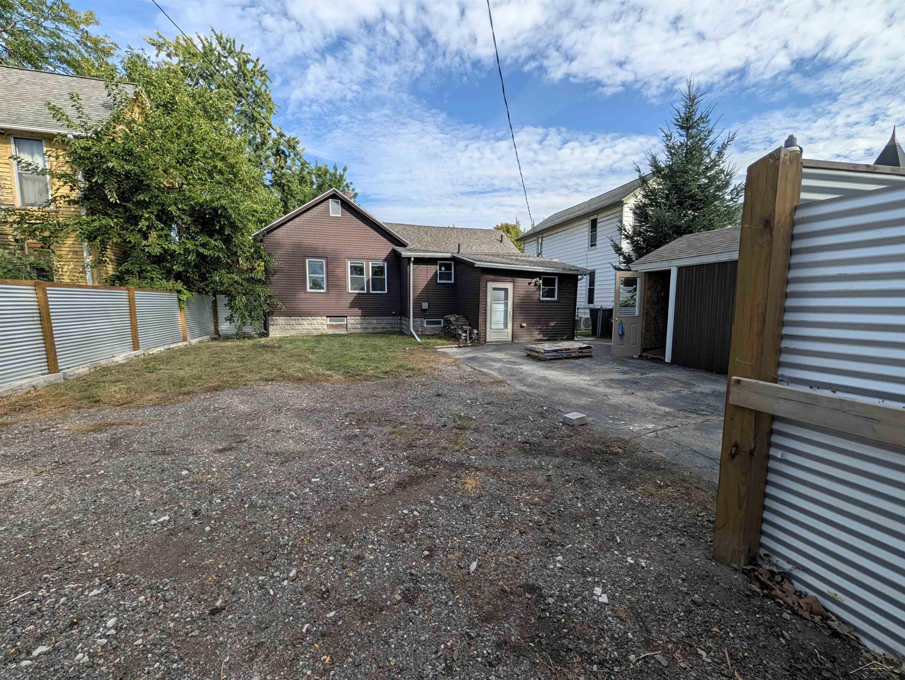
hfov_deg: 110.5
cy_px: 340
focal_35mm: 12
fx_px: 314
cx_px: 452
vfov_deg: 94.6
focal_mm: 2.02
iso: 50
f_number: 1.7
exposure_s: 1/2252
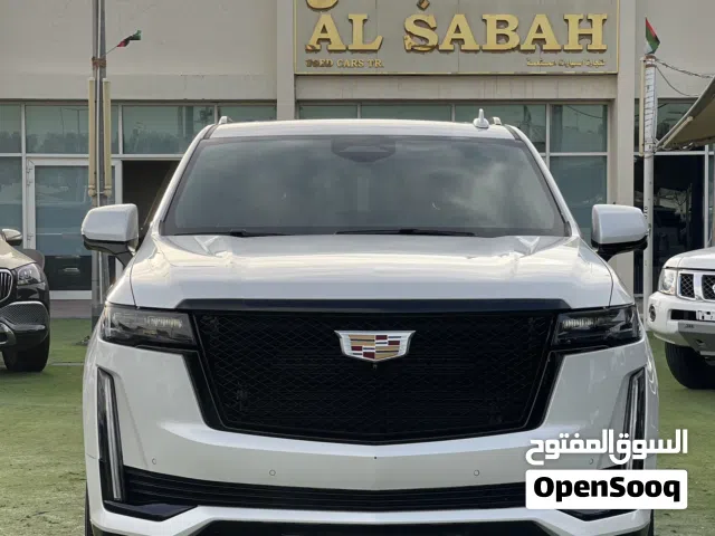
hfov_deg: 30.3
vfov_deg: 22.9
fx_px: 1322
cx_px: 358
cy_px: 268
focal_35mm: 64
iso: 20
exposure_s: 1/154
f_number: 2.2
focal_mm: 7.5
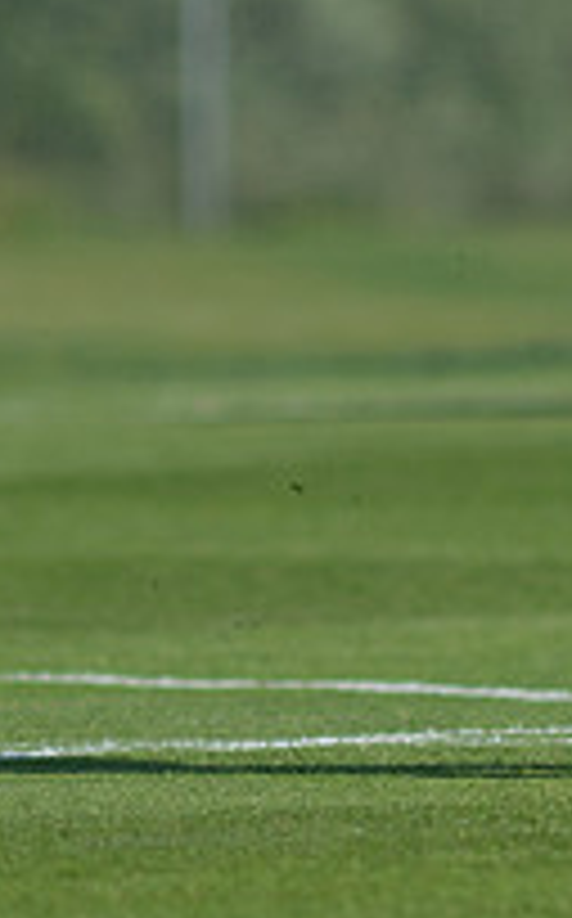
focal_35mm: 1742
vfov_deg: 1.2
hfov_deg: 0.8
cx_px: 851
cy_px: 106
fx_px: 43572
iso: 100
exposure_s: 1/1600
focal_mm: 300
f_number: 3.2
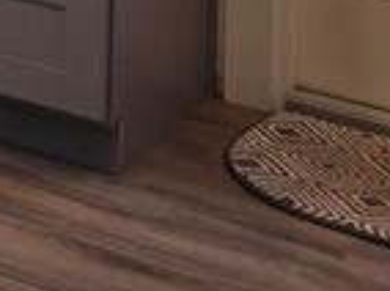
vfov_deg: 7.7
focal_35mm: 166
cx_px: -681
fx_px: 1867
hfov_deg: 9.8
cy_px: -582
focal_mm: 5.4
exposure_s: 1/120
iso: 40
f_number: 1.8
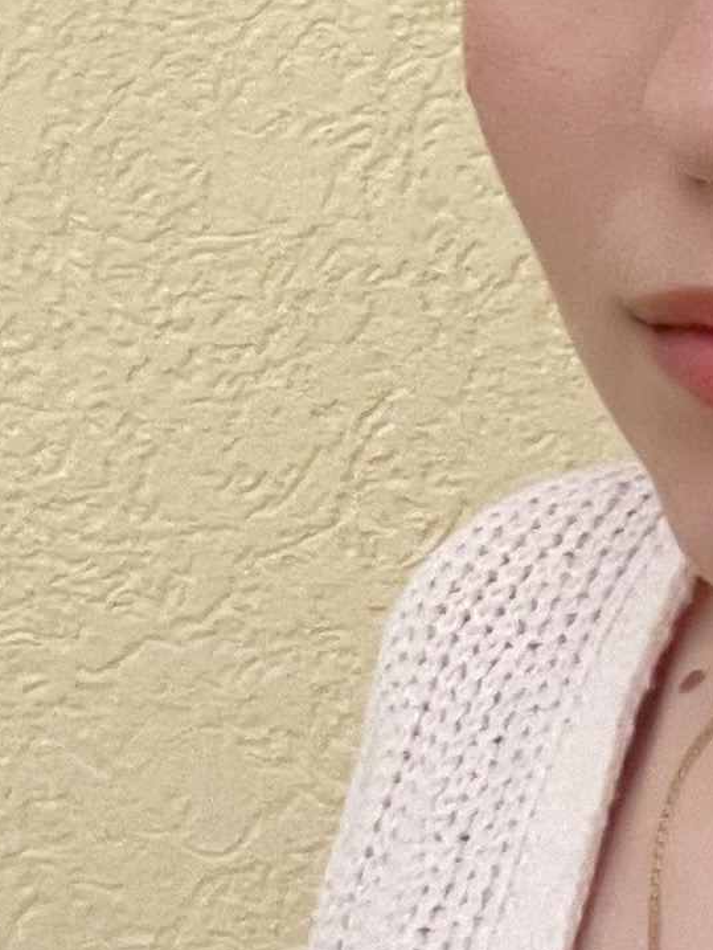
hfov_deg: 11.5
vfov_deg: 14.7
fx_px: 3541
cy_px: -259
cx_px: 538
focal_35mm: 129
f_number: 2.2
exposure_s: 1/33
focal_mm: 2.71
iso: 320
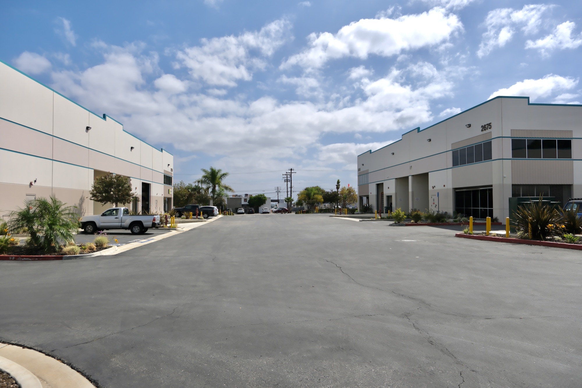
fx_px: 388
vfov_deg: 53.1
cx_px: 291
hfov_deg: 73.7
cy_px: 194
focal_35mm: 24
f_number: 5.6
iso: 125
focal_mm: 16
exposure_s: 1/1000
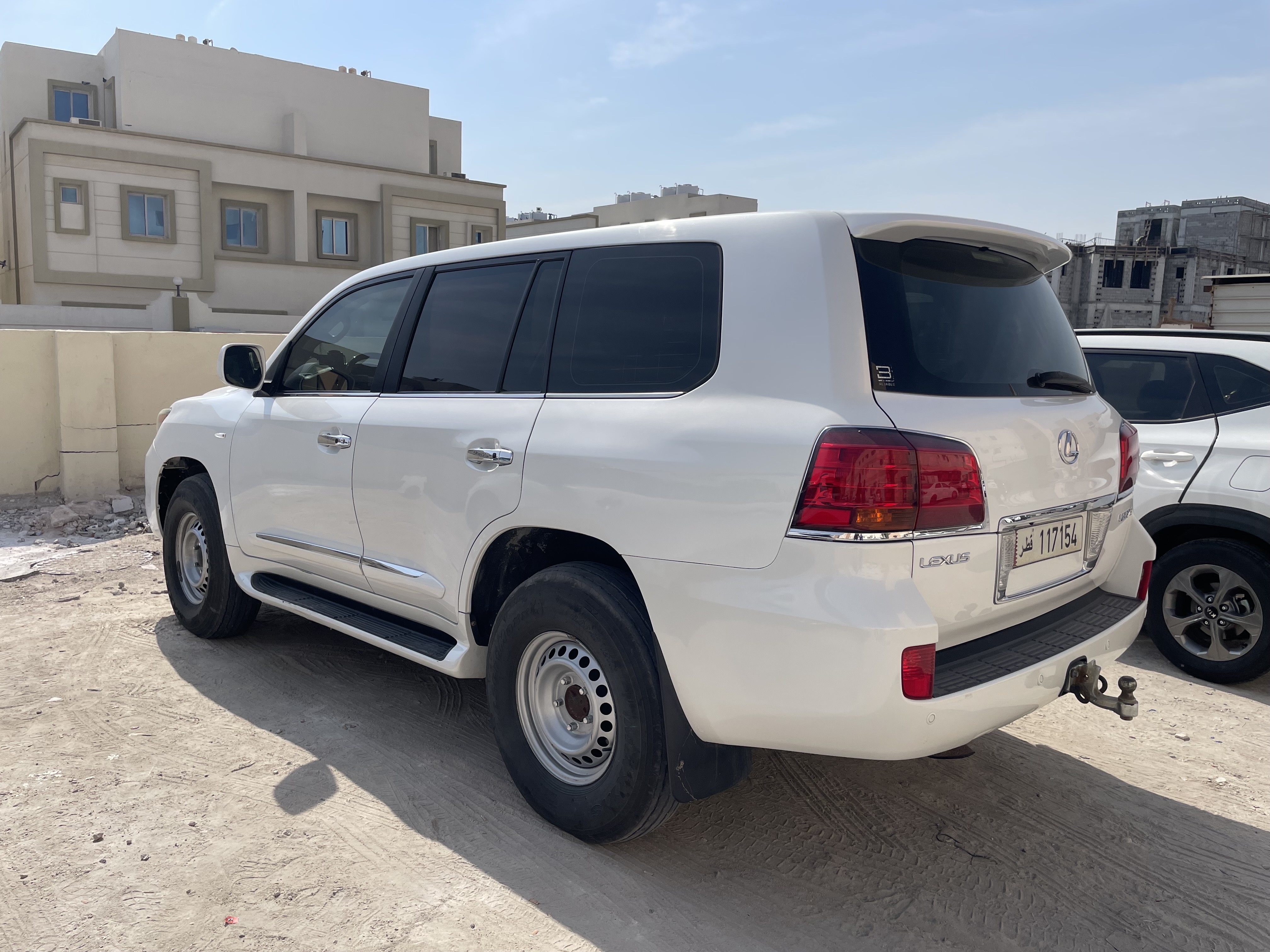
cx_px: 635
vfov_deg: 53.1
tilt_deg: -8.6
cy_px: 476
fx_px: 954
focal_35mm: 26
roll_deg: -2.4
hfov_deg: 67.3
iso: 32
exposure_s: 1/6494
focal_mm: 4.2
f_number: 1.6
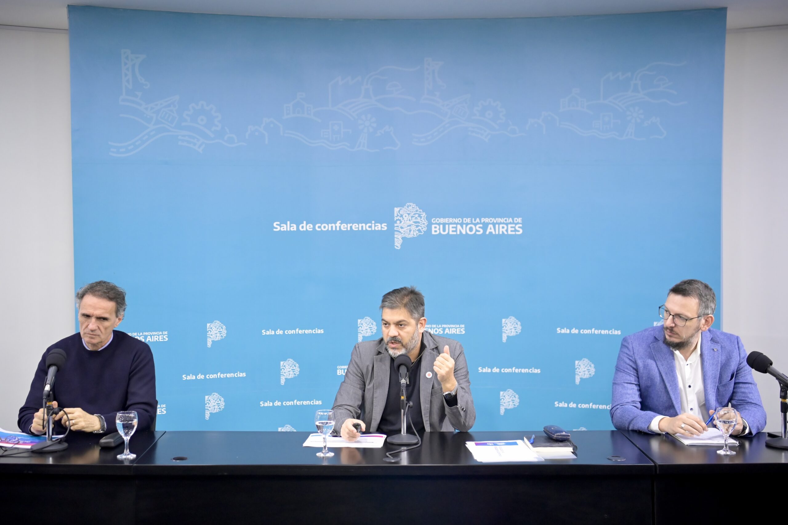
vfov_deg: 28.1
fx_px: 1051
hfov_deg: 41.1
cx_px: 394
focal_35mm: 48
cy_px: 262
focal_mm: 48
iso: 5000
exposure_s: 1/320
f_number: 3.2
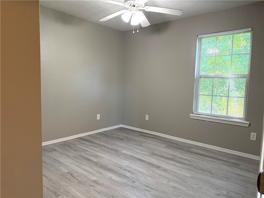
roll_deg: -1.6
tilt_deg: -4.9
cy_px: 99
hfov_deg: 71.6
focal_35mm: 24
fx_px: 183
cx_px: 132
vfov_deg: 56.8
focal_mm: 6.76
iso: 320
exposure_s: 1/120
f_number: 1.78
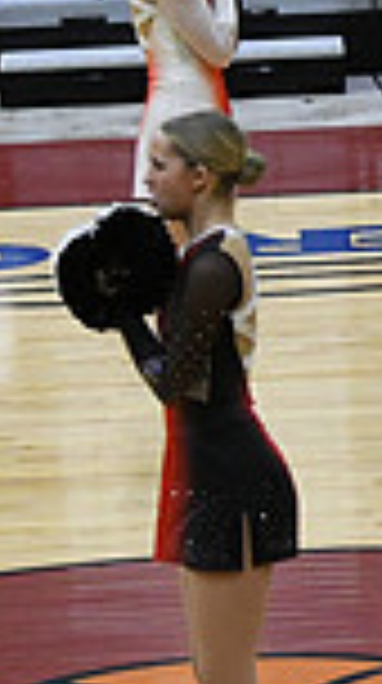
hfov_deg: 2.8
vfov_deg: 5.1
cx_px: 1119
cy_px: 164
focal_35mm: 420
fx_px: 7597
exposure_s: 1/400
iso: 4000
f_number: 4
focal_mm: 70
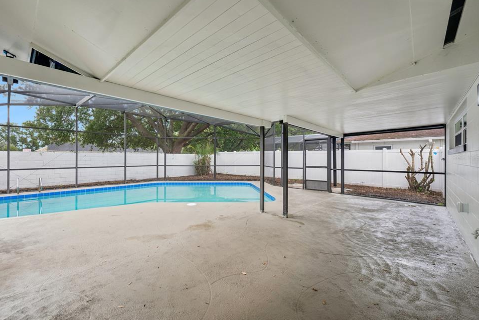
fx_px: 200
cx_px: 224
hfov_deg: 100.2
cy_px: 157
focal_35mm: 15
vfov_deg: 77.3
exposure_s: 1/40
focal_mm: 14
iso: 200
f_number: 9
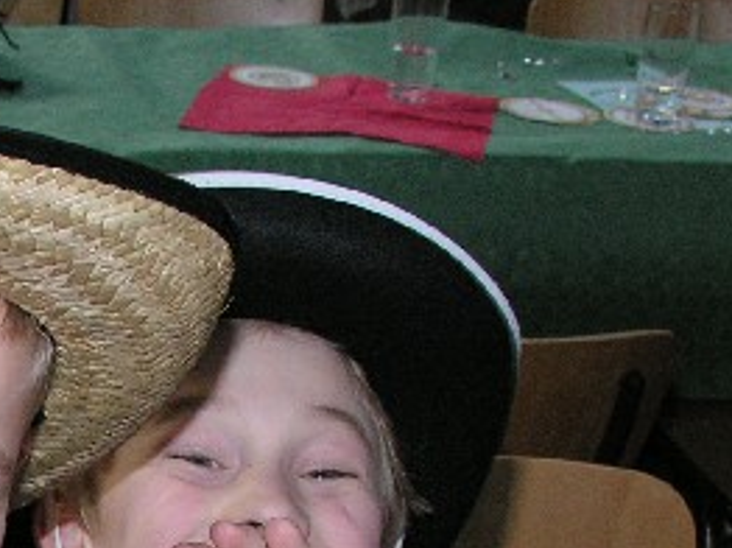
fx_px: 2261
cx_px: -179
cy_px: 786
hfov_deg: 17.4
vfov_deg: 13.2
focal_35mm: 107
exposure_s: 1/60.1
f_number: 4
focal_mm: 8.9
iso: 200
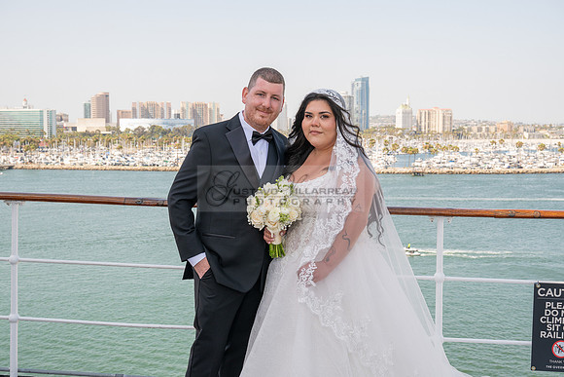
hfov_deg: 41.1
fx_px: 752
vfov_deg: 28.1
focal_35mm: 48
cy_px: 188
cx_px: 282
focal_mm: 48
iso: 200
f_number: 9
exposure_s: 1/200
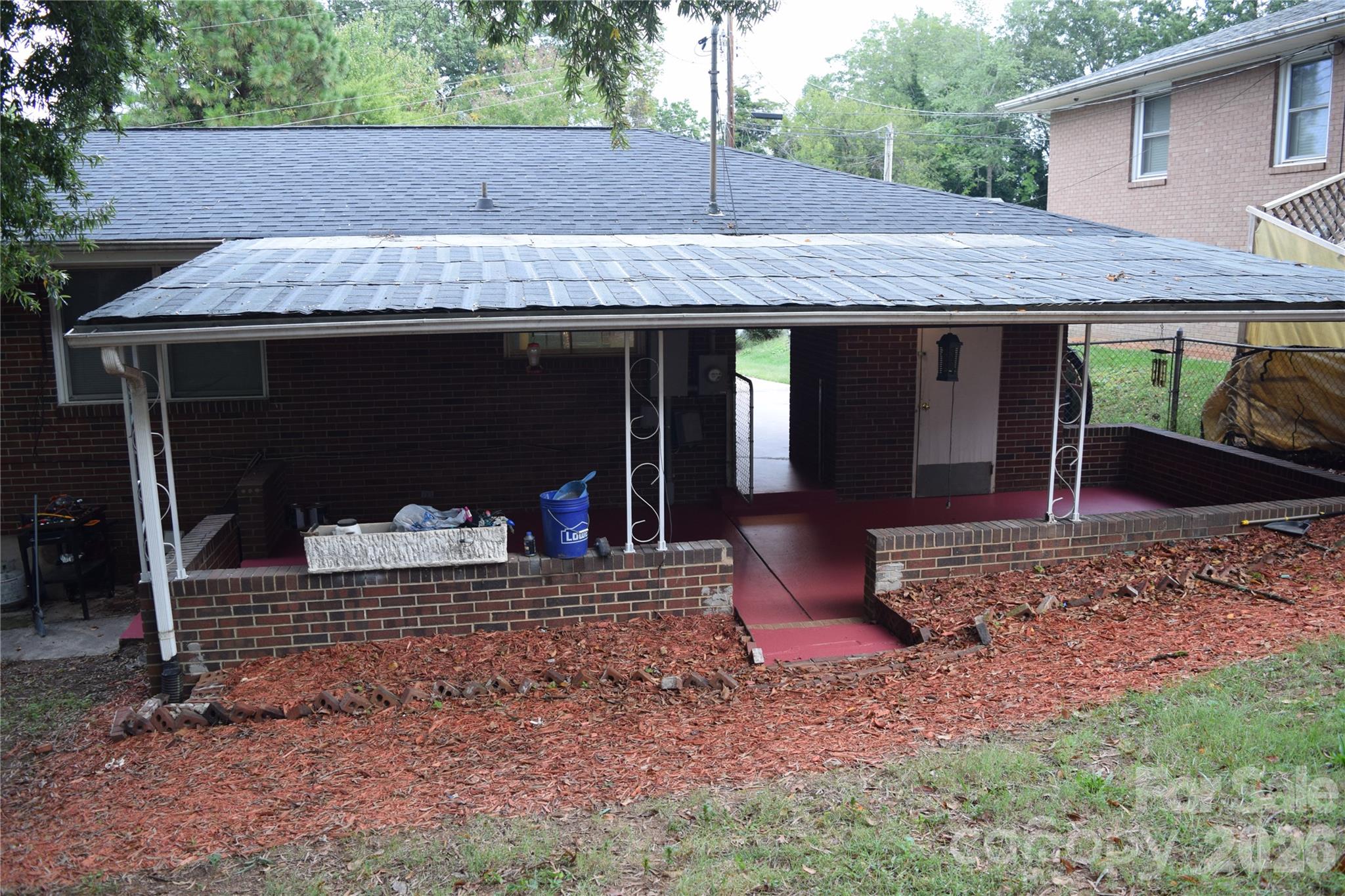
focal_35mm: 27
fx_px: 1009
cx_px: 672
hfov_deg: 67.4
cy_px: 448
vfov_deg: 47.9
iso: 400
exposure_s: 1/80
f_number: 4.5
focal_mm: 18
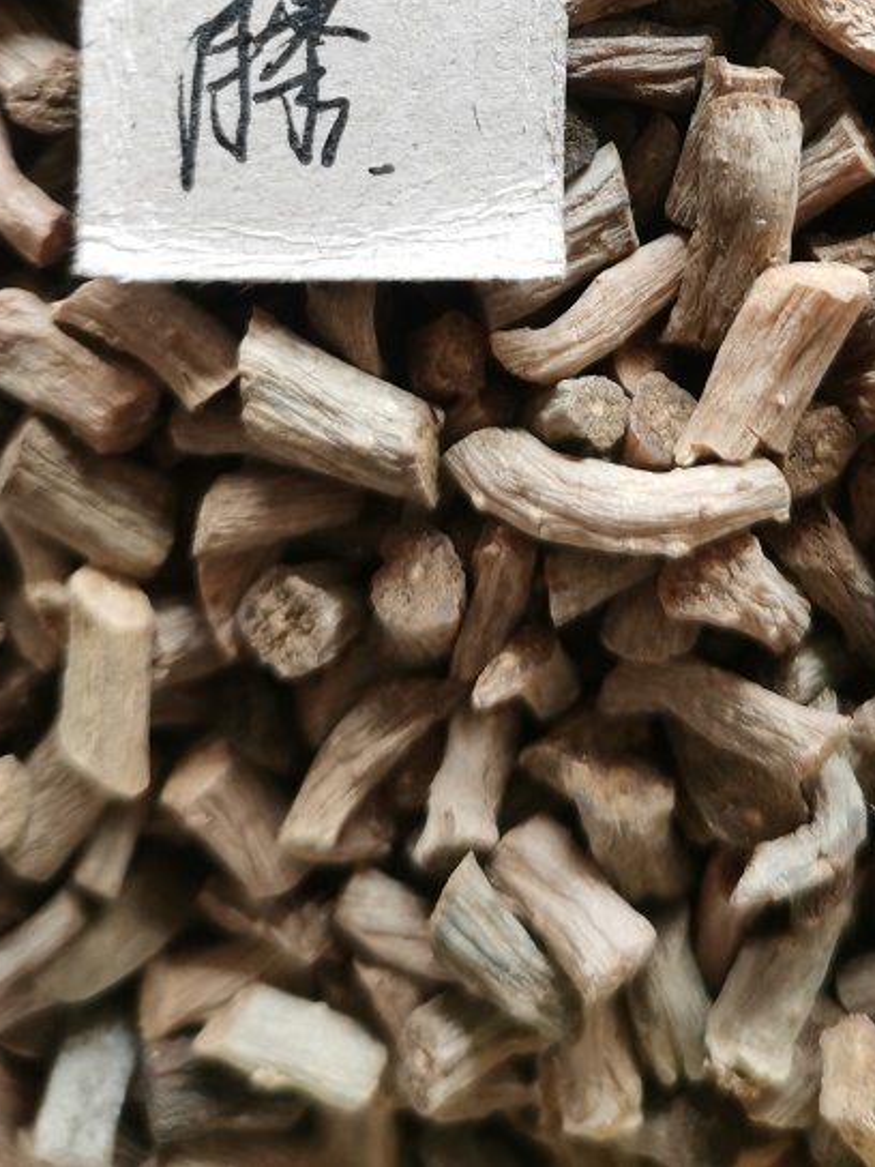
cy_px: 25
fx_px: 1786
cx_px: 618
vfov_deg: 33.4
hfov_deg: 27.3
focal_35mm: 53
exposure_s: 1/50
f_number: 1.8
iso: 320
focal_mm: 5.58
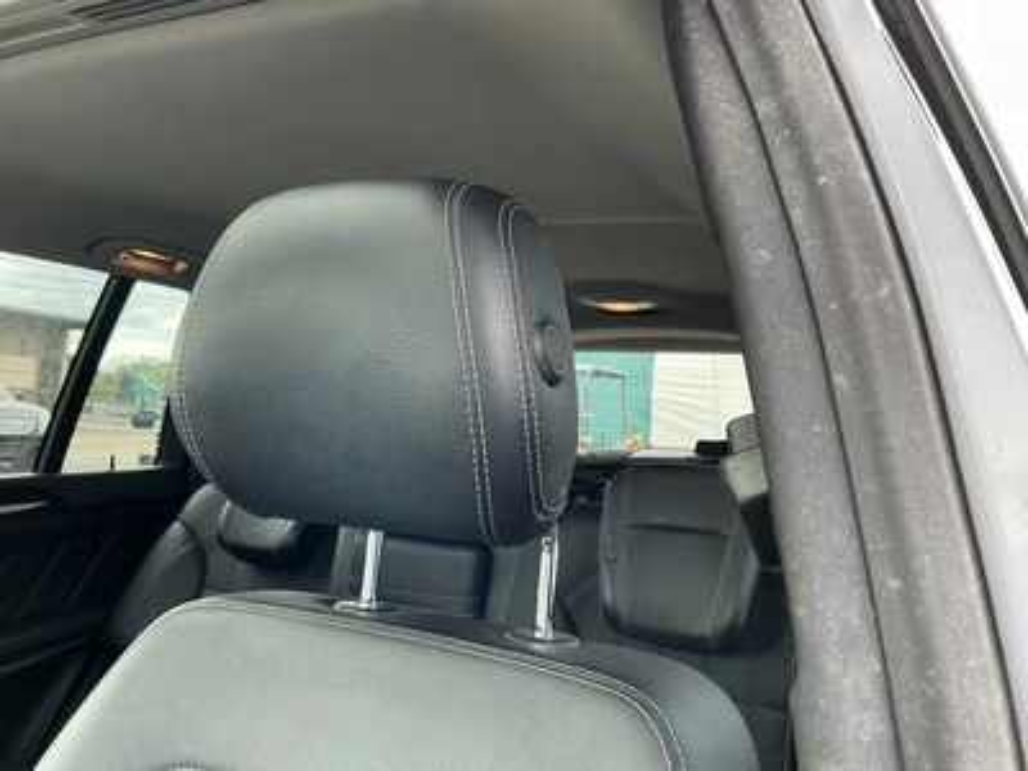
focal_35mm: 28
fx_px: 832
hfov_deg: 63.4
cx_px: 514
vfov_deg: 49.7
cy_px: 386
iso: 64
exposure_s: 1/78
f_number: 1.8
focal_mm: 3
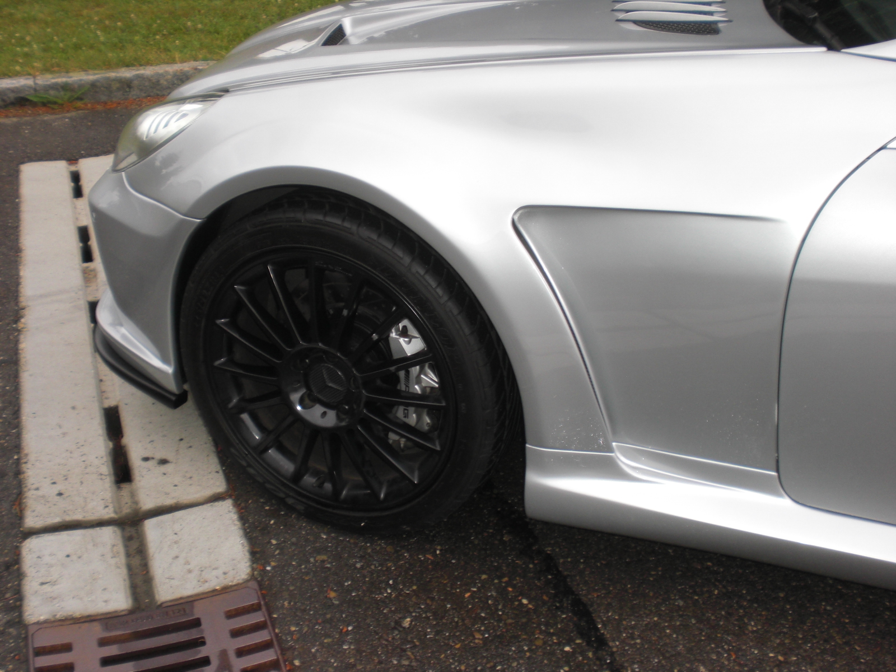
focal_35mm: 38
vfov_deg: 37.7
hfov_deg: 49.0
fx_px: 984
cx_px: 448
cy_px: 336
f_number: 3.1
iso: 64
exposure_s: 1/160
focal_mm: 6.3
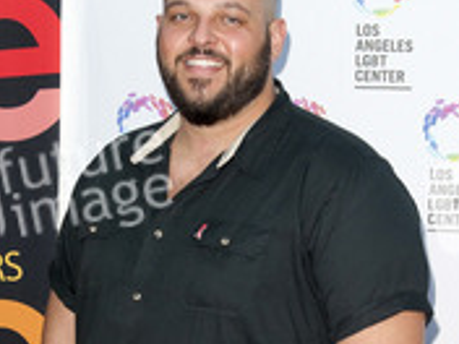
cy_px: 323
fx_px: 1101
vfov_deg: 17.5
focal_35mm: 83
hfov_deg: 23.3
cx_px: 116
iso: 400
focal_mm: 38
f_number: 5
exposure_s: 1/320
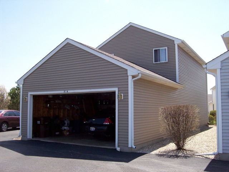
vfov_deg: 39.7
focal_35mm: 36
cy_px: 86
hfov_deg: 51.4
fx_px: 238
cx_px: 114
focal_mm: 6
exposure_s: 1/360
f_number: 4.8
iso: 80
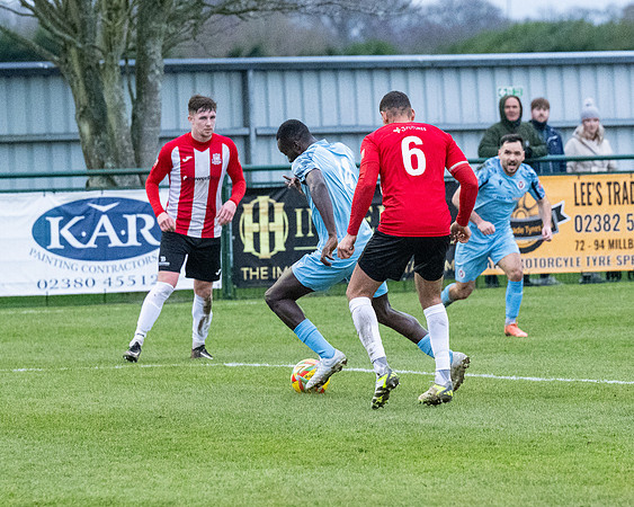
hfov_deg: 5.8
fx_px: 6231
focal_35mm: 332
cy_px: 300
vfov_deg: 4.7
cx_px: 402
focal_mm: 150
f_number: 4
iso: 5000
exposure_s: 1/1250
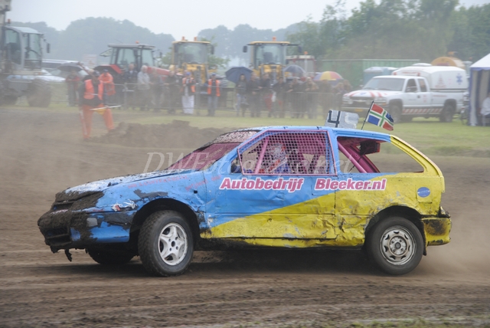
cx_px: 245
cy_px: 164
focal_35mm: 135
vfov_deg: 10.2
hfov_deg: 15.2
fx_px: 1839
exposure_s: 1/500
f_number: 5.3
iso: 360
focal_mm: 90
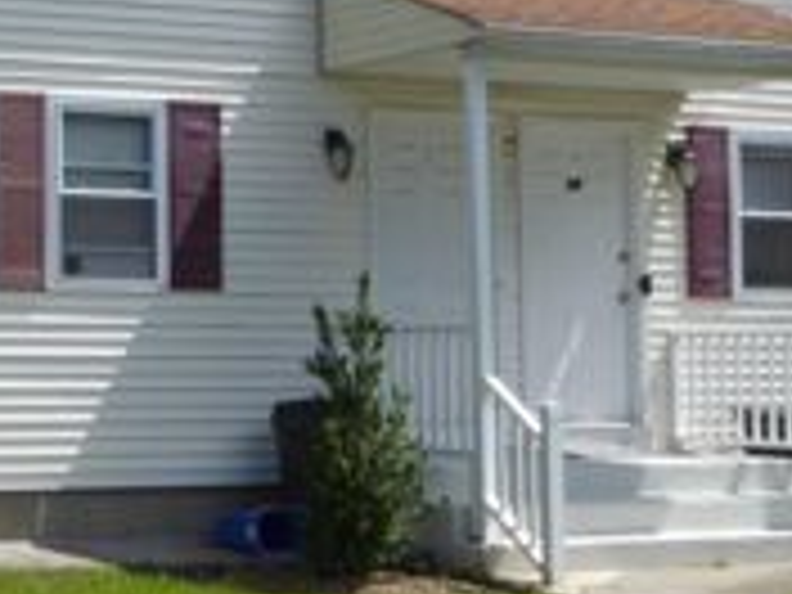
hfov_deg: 20.3
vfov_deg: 16.2
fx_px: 2082
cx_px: -126
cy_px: 162
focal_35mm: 91
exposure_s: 1/1000
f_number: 3.3
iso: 80
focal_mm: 4.3
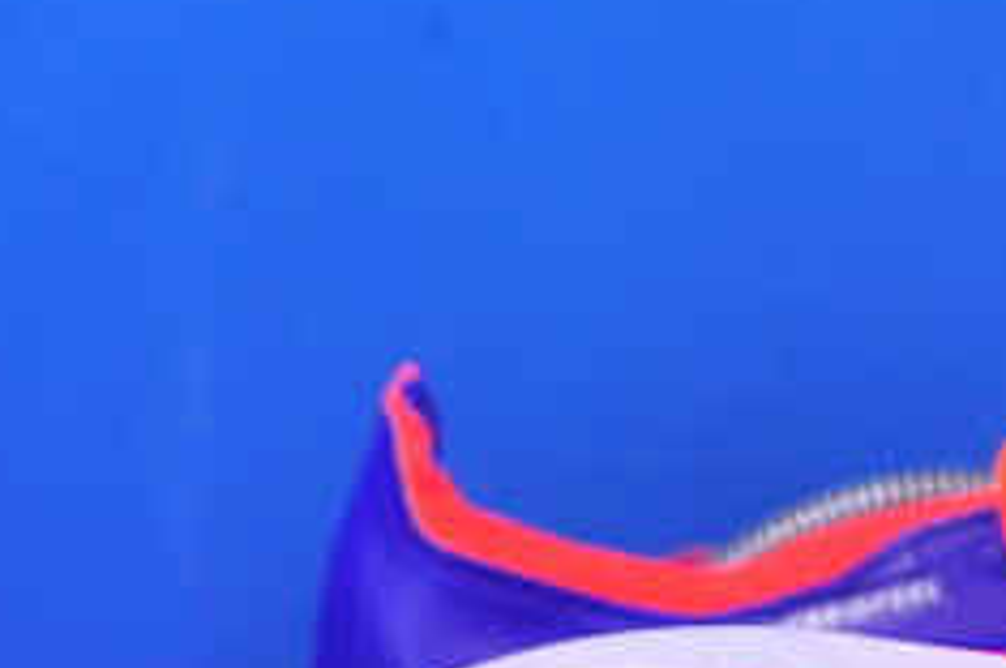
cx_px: 1310
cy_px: 388
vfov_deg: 5.4
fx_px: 7116
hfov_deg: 8.0
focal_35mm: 255
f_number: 2.5
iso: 250
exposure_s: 1/320
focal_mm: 50
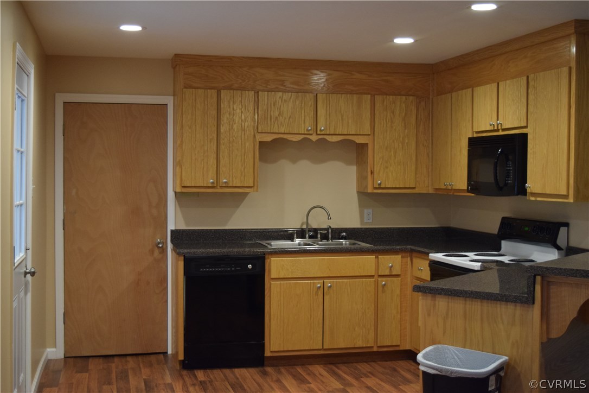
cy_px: 196
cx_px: 294
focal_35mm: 51
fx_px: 834
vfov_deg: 26.5
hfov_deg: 38.9
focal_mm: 34
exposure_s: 1/60
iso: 1400
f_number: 4.5
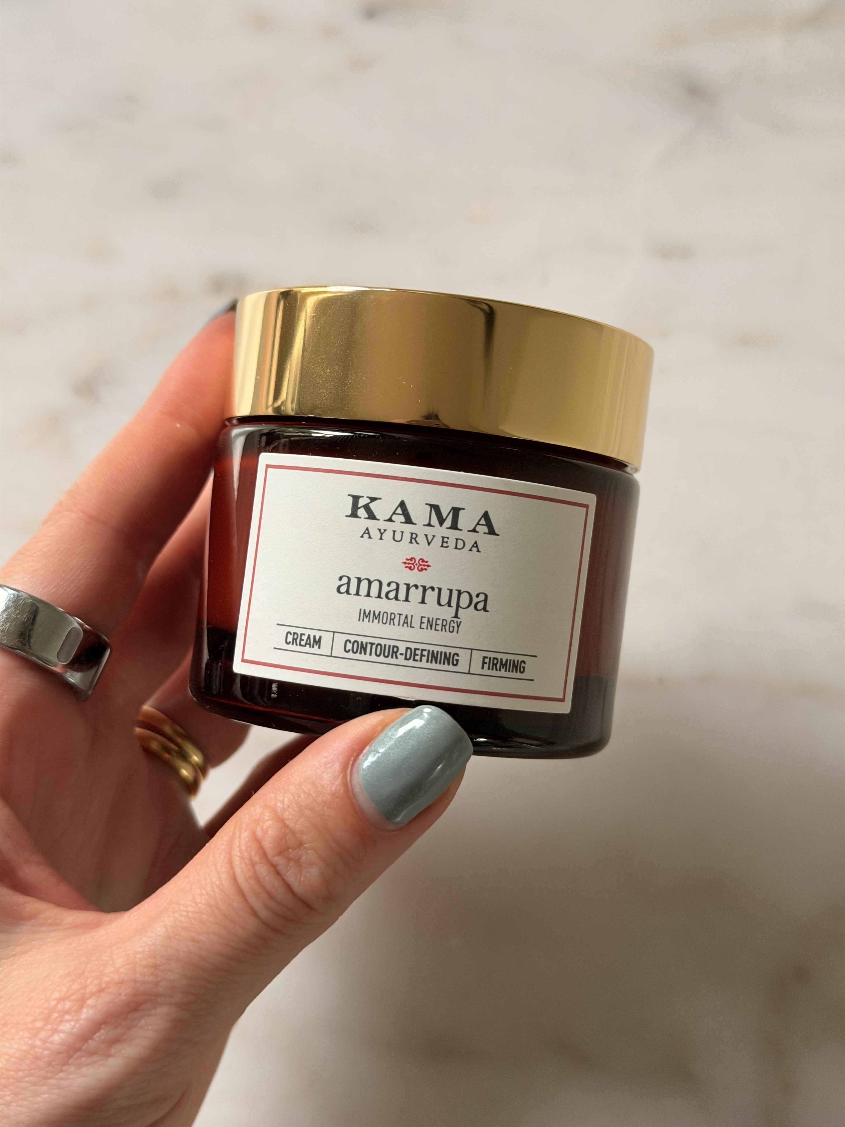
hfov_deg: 30.3
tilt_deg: -73.9
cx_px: 422
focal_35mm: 48
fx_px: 1562
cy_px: 564
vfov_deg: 39.7
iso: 250
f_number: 1.78
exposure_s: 1/60
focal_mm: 6.76
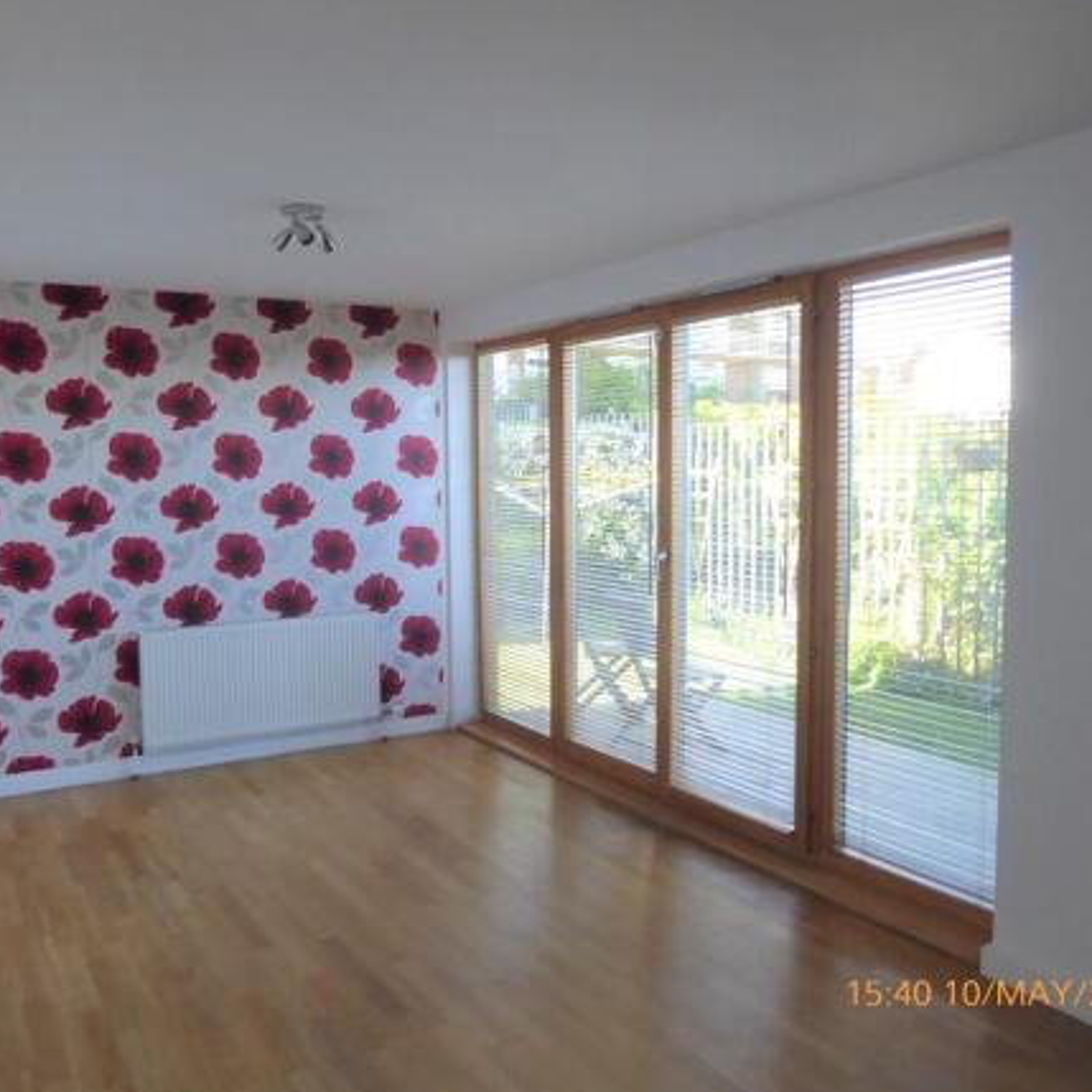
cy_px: 546
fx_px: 1071
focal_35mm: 30
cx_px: 518
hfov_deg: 54.0
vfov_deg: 54.0
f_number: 3.3
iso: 250
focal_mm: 4.3
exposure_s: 1/125
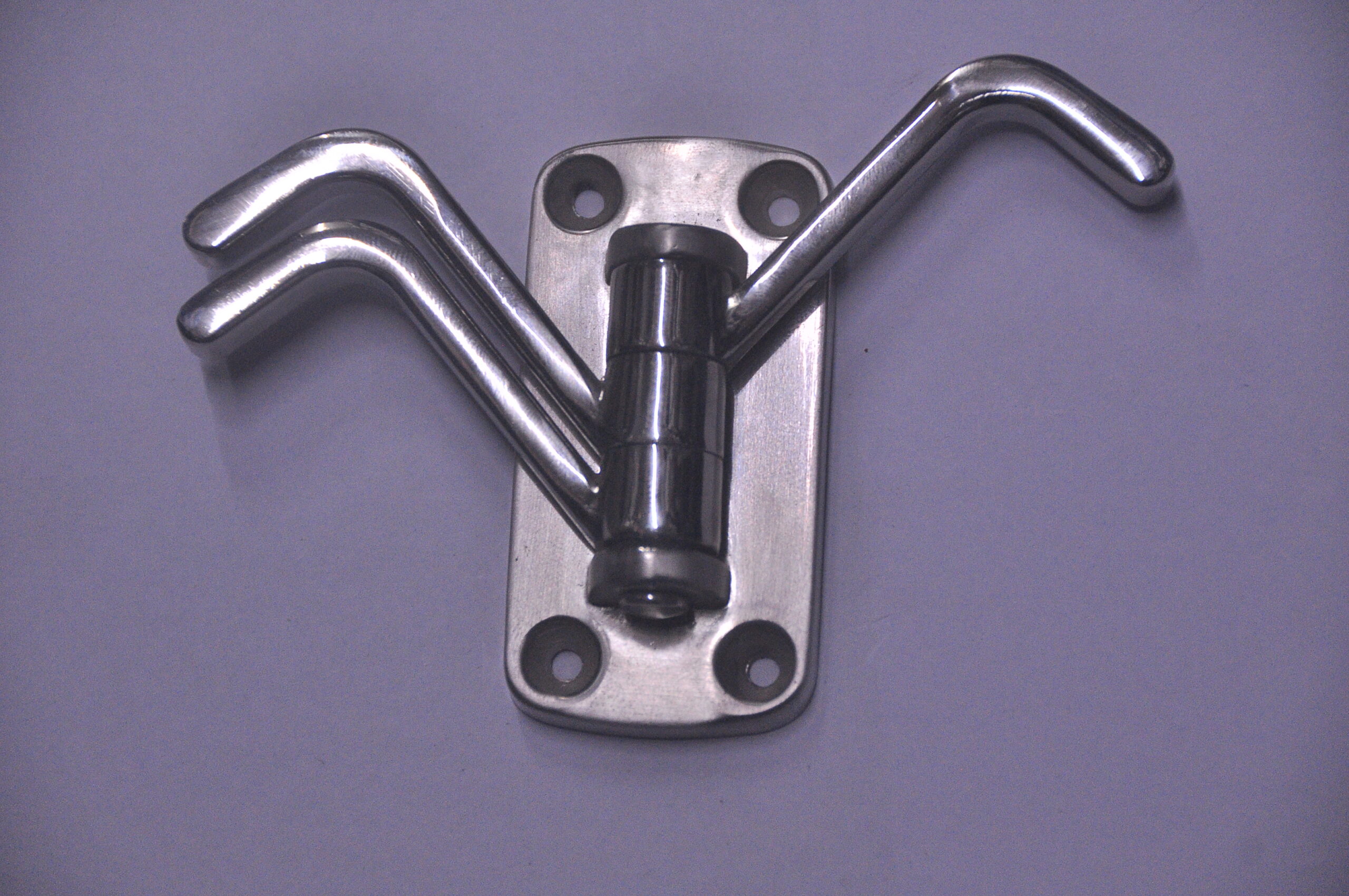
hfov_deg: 9.2
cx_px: 674
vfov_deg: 6.1
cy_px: 448
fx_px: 8420
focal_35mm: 225
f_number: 5.6
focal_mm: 150
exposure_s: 1/160
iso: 1250
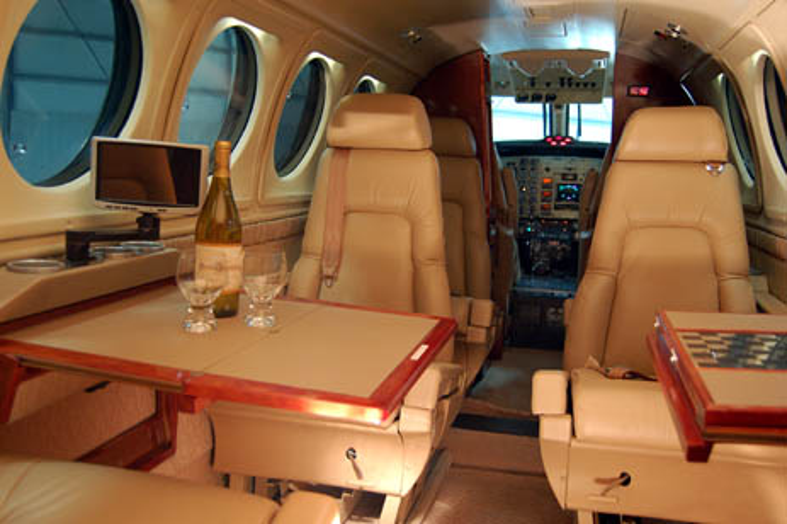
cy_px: 262
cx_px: 394
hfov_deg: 55.1
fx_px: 754
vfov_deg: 38.3
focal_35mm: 34
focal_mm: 23
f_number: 3.8
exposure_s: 1/20
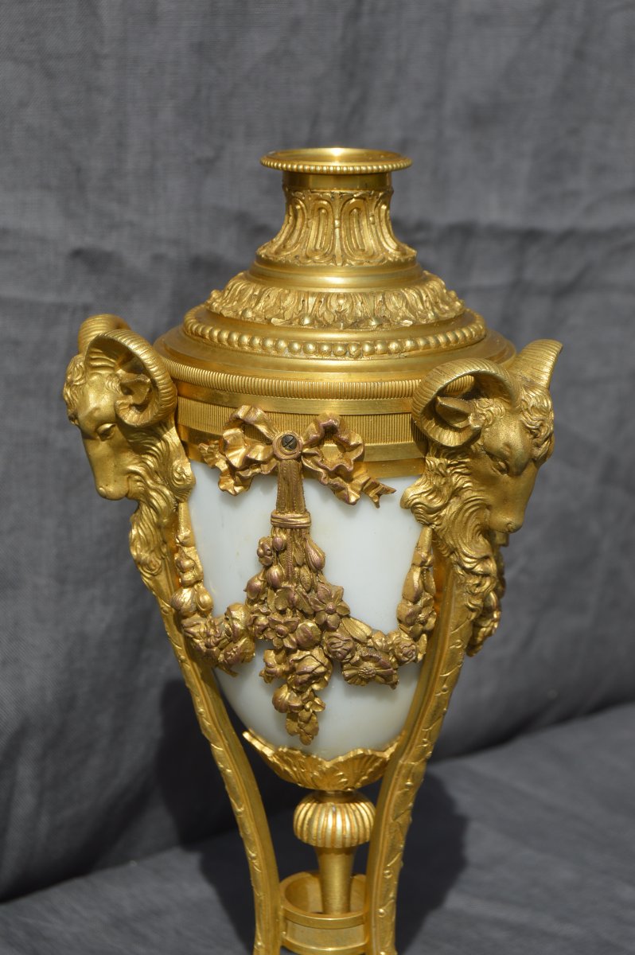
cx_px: 318
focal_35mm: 72
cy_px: 478
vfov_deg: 28.1
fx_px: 1908
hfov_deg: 18.9
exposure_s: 1/320
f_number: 9
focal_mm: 48
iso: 100
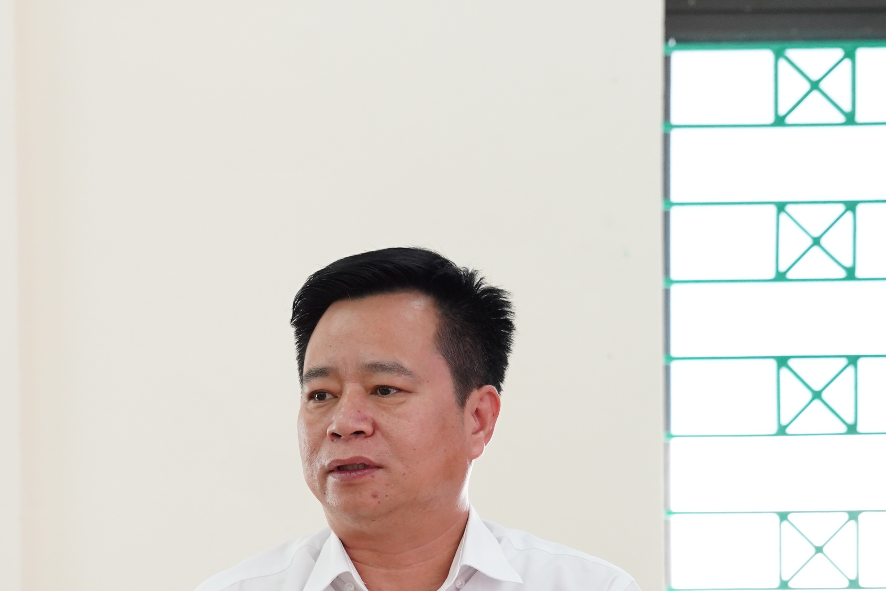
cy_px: 659
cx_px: 104
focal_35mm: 129
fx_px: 3179
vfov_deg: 10.5
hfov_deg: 15.7
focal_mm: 52.9
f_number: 4
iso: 2000
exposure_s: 1/250
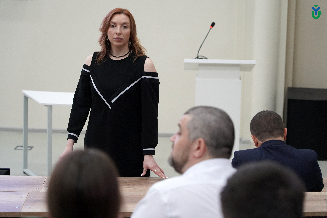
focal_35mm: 80
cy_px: 109
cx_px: 164
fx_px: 727
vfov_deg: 17.1
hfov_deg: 25.4
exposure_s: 1/160
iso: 4000
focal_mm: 80
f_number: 4
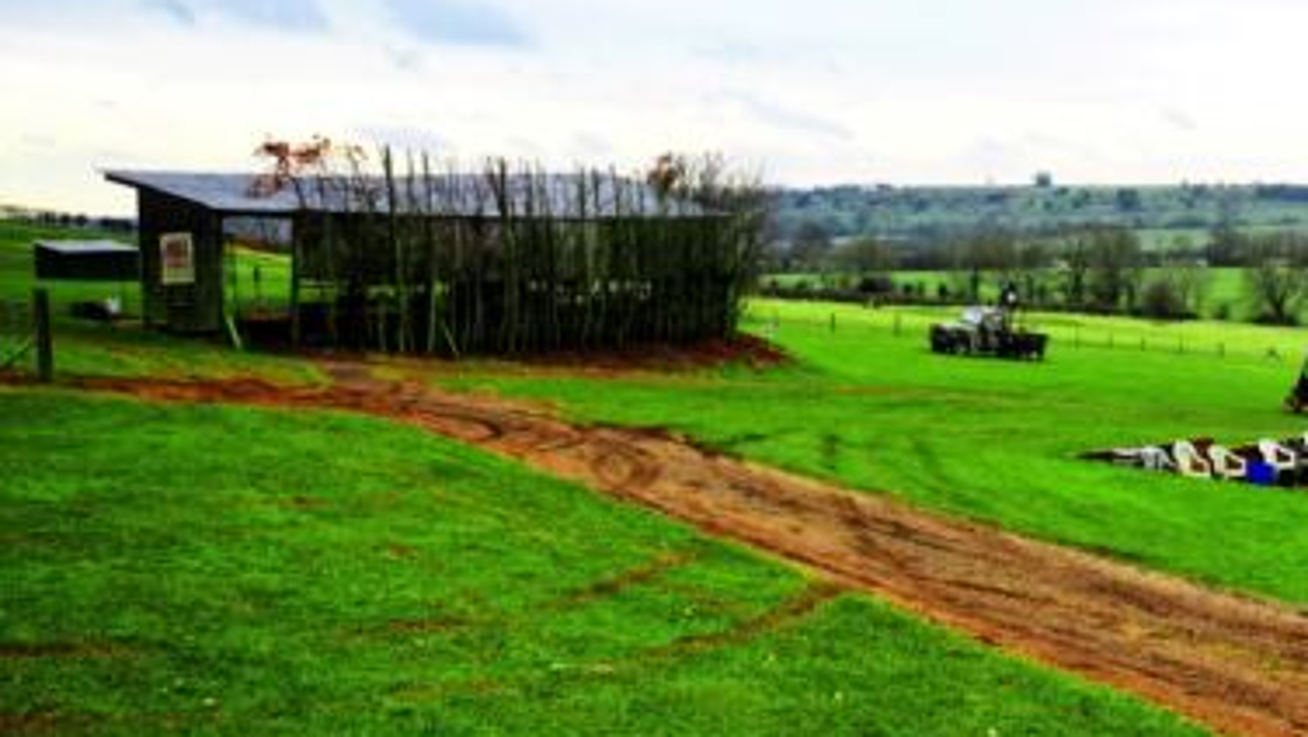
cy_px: 447
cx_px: 1058
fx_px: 1666
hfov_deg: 41.0
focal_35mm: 48
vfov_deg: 24.9
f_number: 16
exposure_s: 1/80
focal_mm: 18
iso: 200
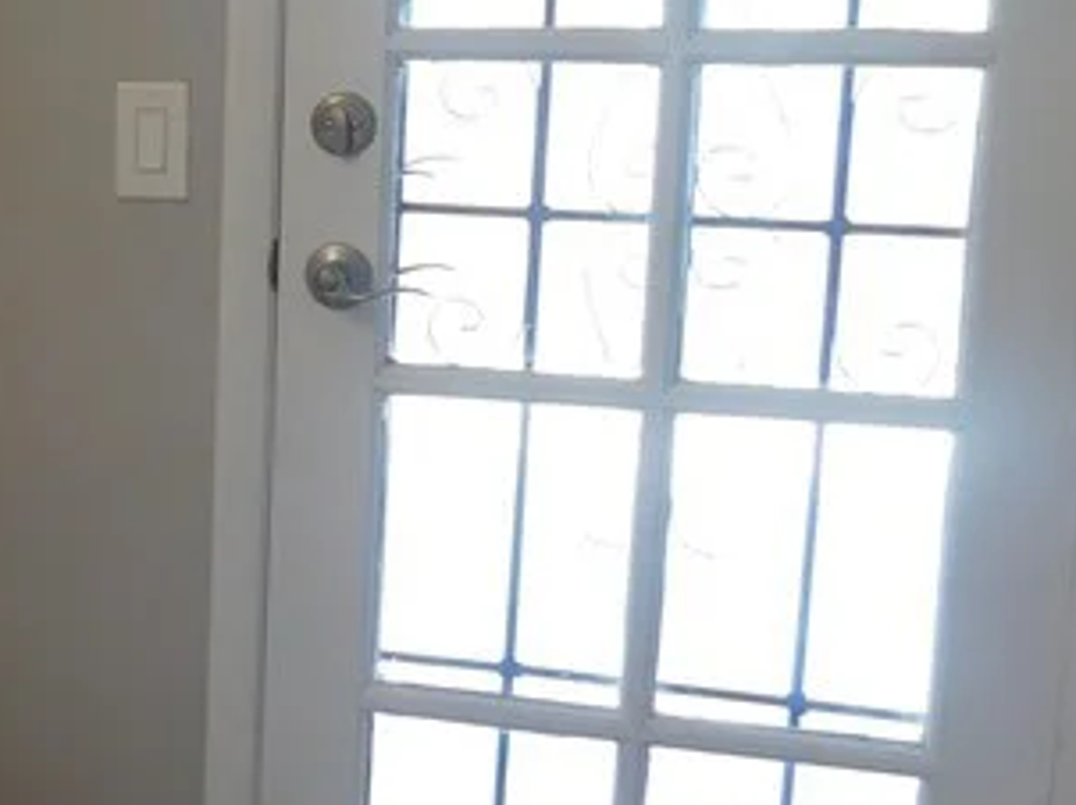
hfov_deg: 22.5
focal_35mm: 78
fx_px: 2423
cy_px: 420
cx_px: -310
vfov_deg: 18.9
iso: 125
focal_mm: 4
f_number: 3
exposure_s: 1/40
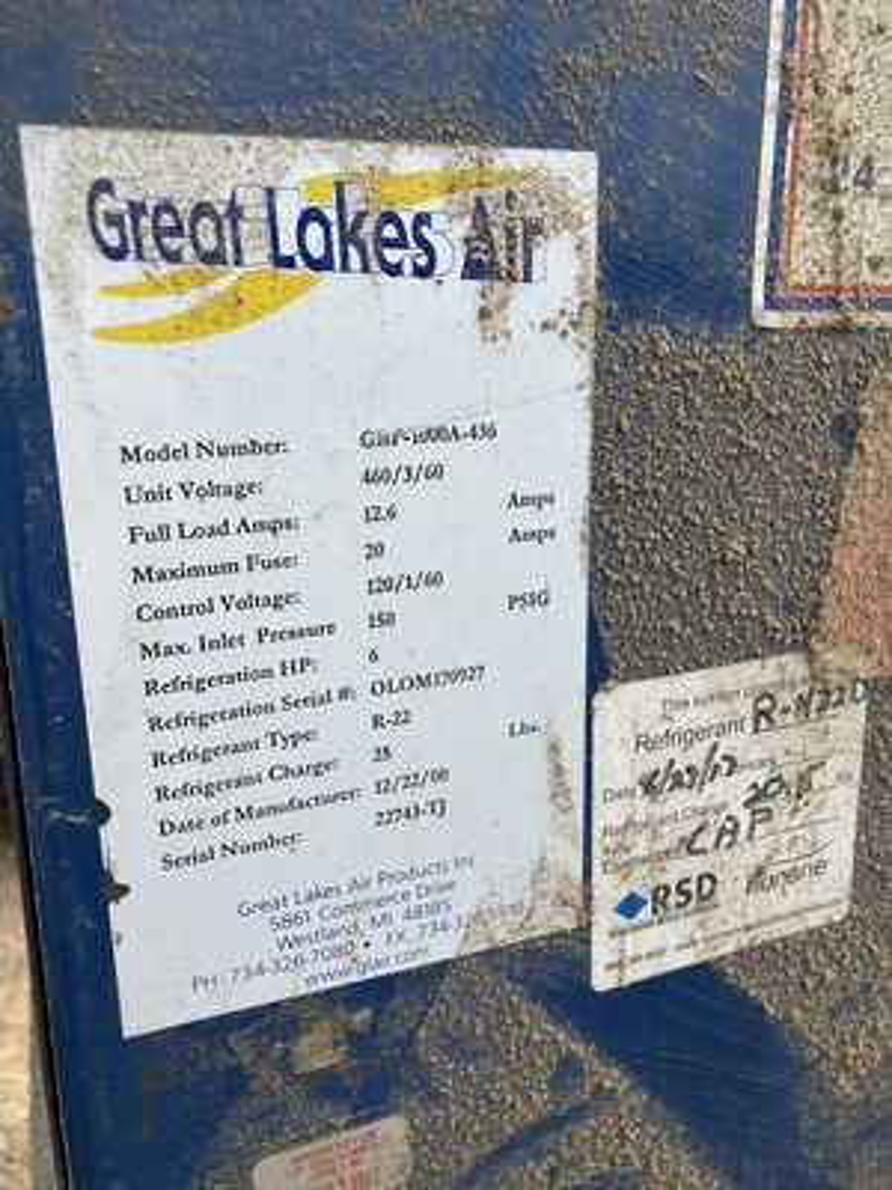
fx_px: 962
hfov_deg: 49.7
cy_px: 595
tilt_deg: -14.4
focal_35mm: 28
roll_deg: +0.6
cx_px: 446
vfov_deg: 63.4
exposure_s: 1/1033
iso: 32
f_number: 1.8
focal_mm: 3.99
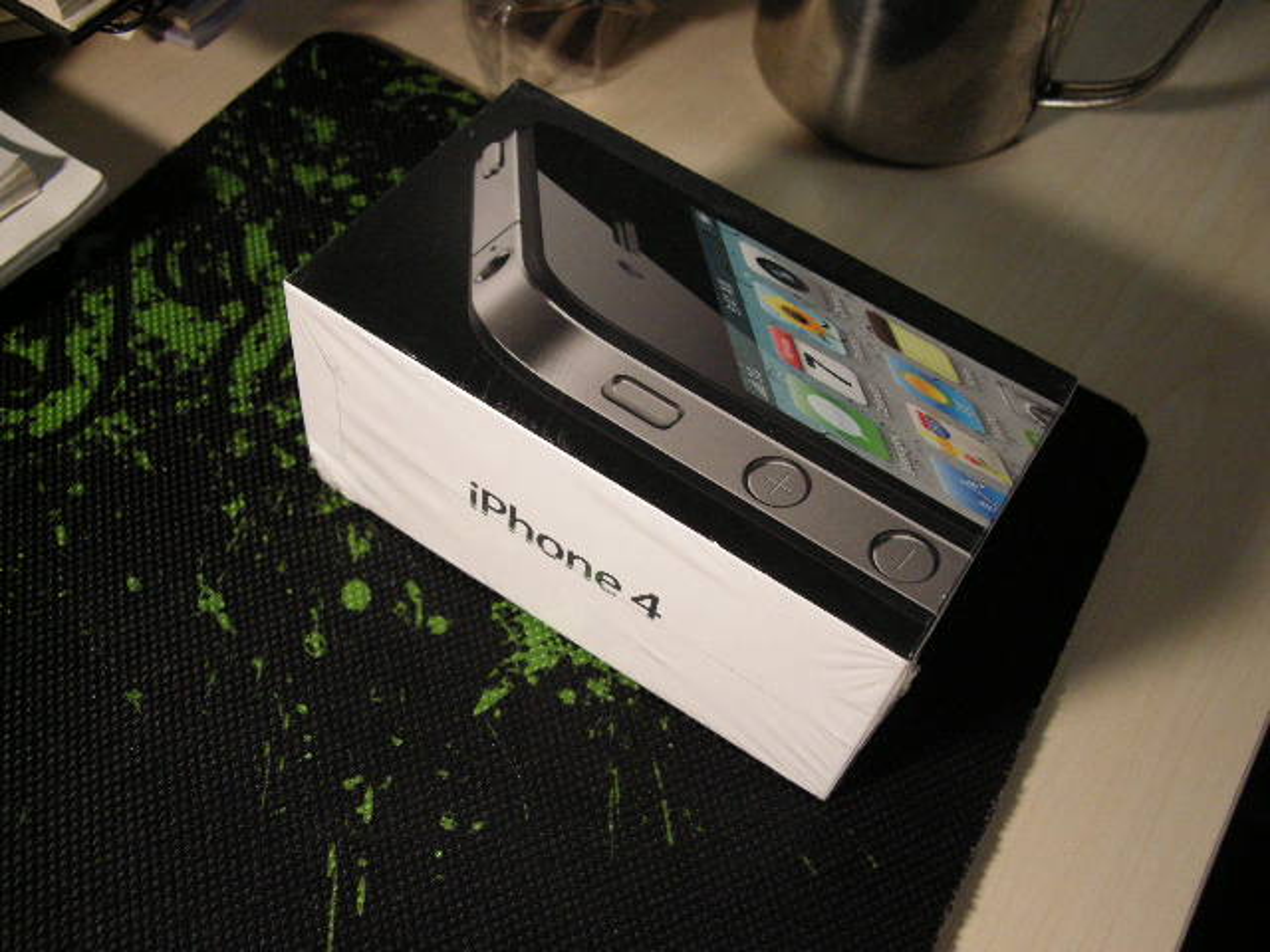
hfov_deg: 50.1
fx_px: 1357
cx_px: 635
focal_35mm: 37
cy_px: 476
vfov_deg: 38.7
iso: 400
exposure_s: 1/37
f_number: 2.8
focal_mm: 7.9
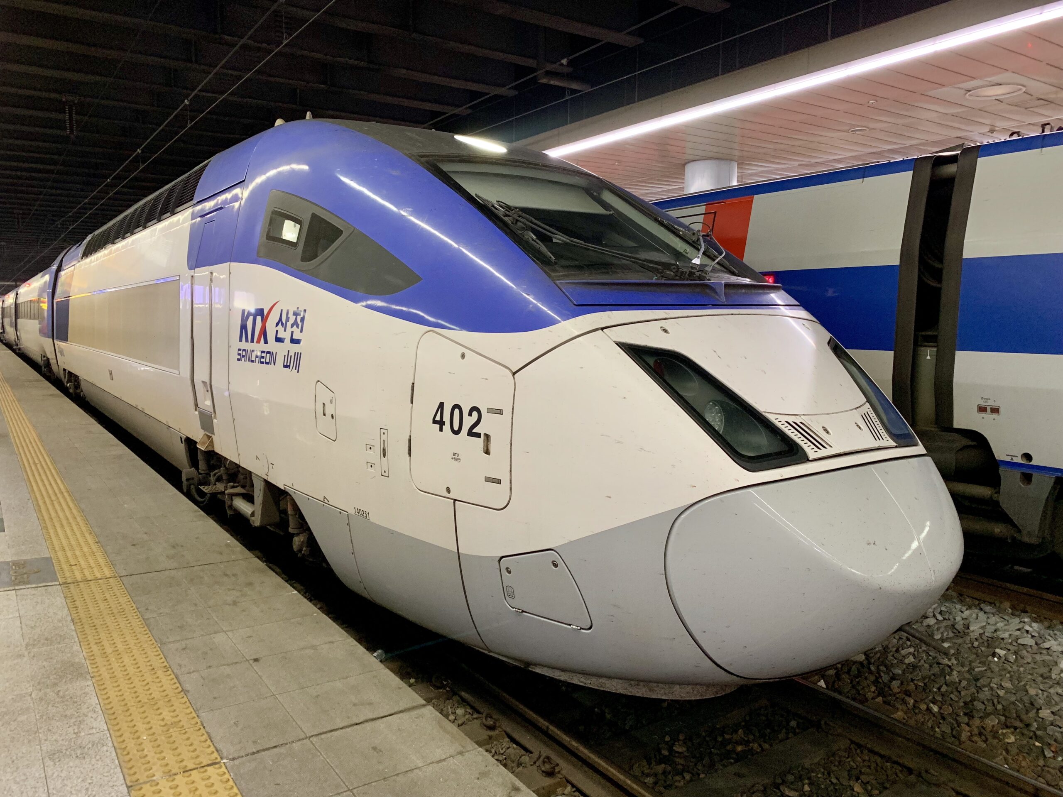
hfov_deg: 67.3
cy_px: 398
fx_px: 798
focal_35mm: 26
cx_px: 532
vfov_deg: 53.1
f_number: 1.8
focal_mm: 4.25
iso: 250
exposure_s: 1/60
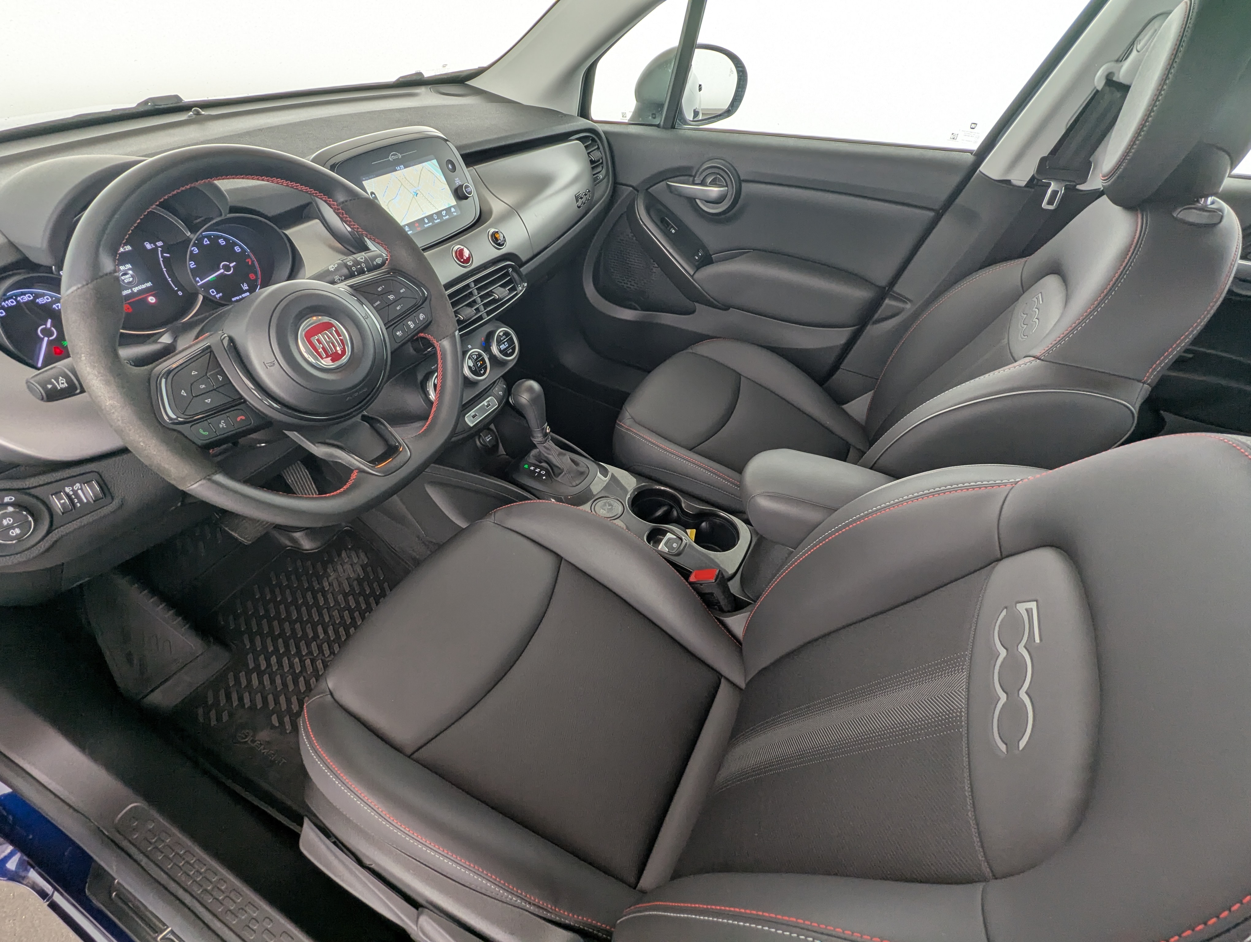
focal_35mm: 16
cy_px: 471
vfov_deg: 78.2
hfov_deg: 94.4
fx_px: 579
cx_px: 626
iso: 44
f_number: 2.2
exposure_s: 1/34.7
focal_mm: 2.35
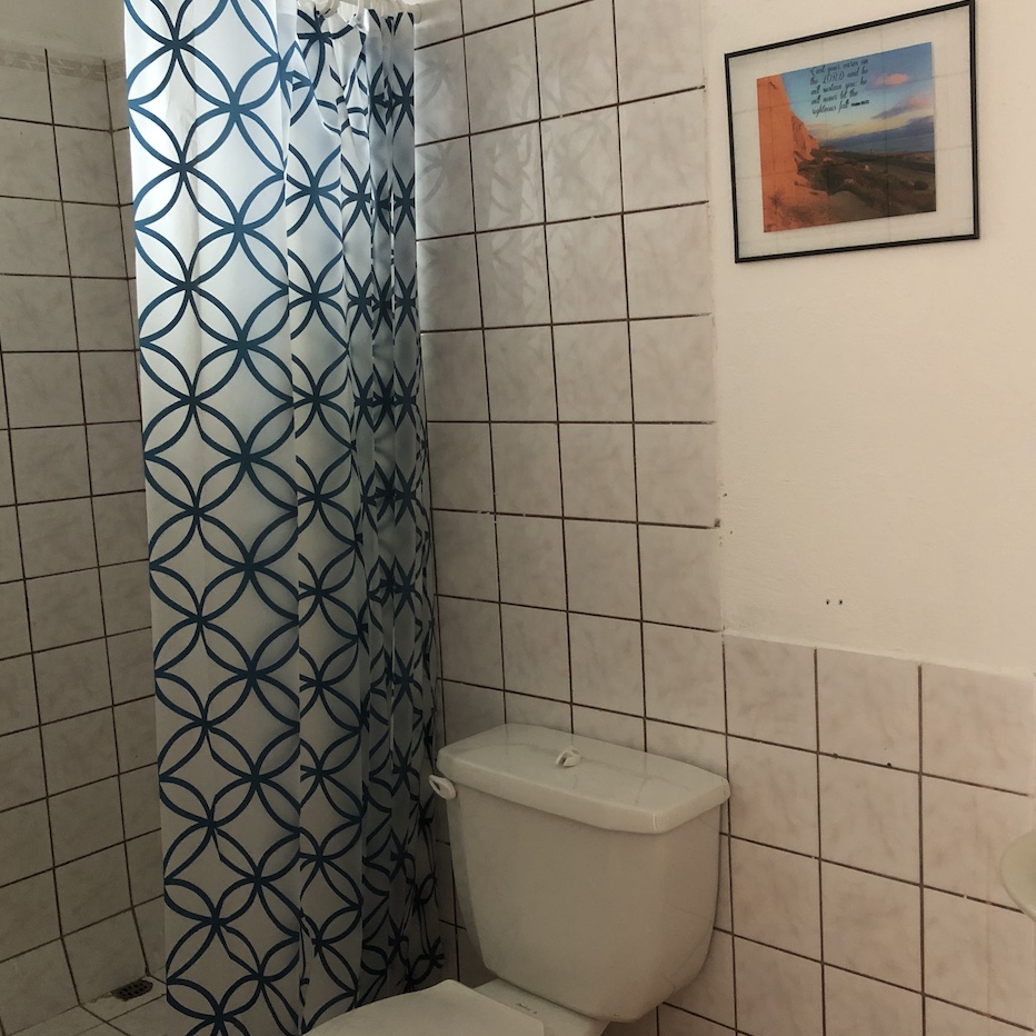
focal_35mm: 34
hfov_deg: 47.8
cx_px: 679
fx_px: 1151
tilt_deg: -7.3
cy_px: 524
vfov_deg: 48.4
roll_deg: +2.2
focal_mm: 3.99
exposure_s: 1/15
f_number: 1.8
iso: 80
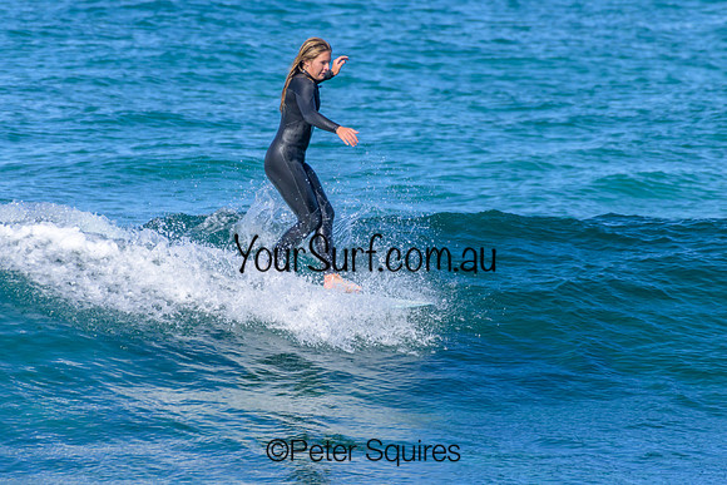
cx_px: 364
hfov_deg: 2.1
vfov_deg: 1.4
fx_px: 20198
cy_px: 242
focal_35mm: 1000
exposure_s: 1/2000
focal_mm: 1000
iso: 1250
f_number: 11
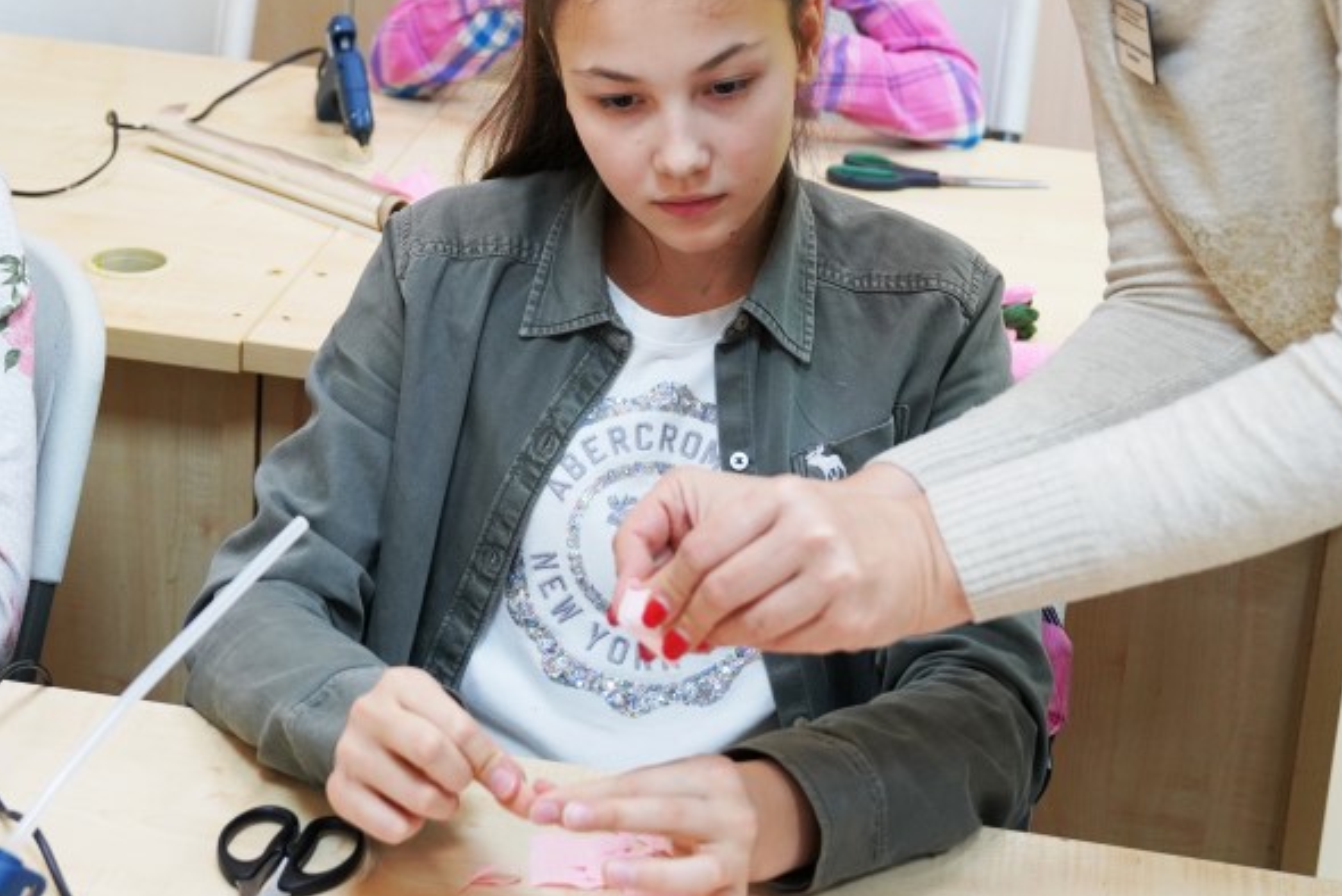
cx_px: 490
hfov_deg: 25.3
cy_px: 173
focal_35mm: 80
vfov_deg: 16.9
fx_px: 2984
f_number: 4
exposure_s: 1/160
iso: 1600
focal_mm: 41
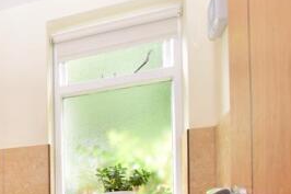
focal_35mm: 43
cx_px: -51
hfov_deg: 36.4
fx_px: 344
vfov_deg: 27.8
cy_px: 230
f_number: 10
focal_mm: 11.5
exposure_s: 1/40
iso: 400
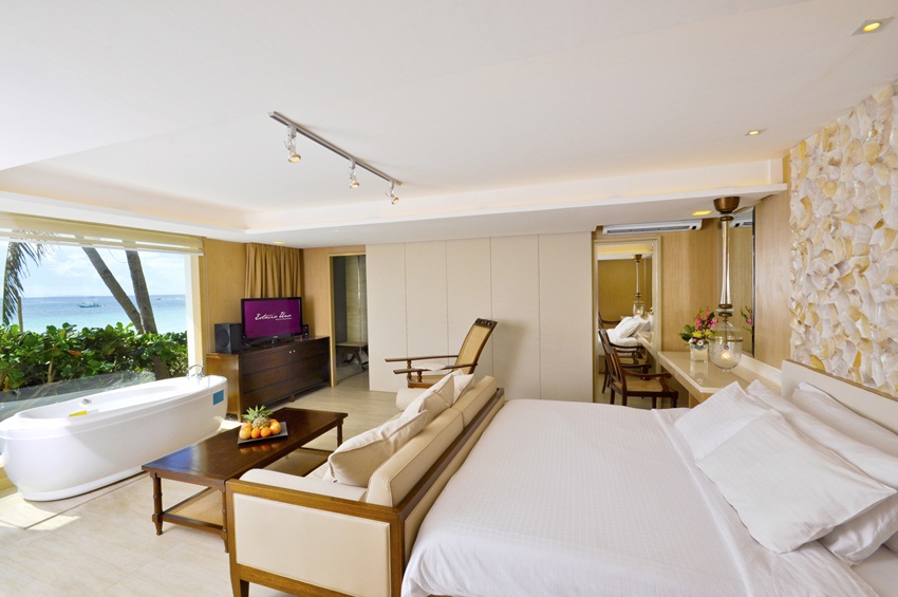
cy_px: 298
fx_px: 374
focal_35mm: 15
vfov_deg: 77.2
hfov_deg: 100.4
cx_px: 449
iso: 100
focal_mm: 10
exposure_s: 1/50
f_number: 16
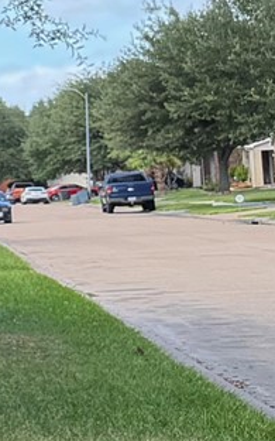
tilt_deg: +1.9
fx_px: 2003
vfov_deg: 12.5
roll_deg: +2.9
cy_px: 133
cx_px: -984
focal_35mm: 167
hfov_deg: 6.0
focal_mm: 6.76
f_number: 1.78
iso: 100
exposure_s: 1/715
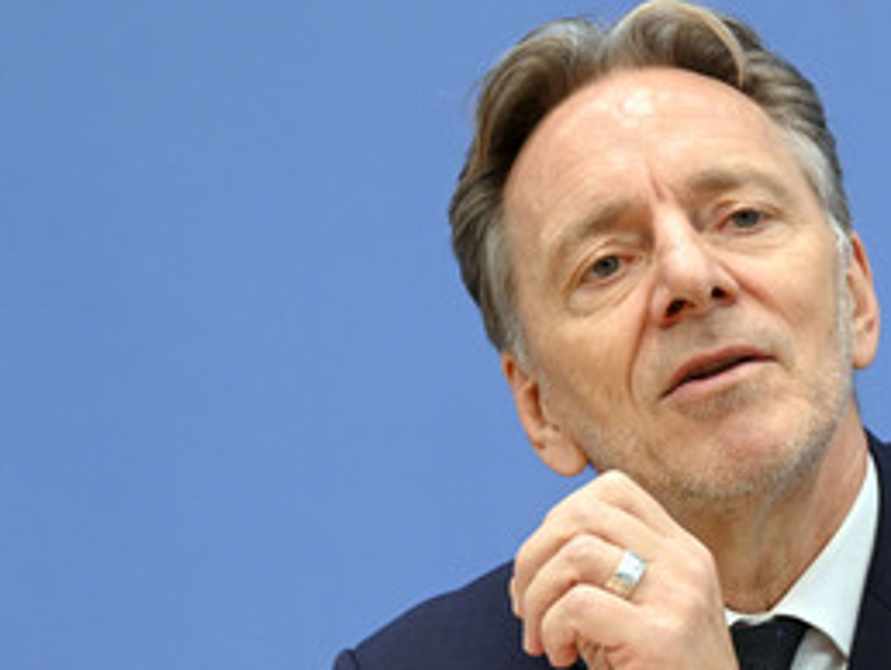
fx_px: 4844
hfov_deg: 10.5
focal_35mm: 188
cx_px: 755
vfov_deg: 7.9
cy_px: 466
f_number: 5.6
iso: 5000
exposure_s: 1/640
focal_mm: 112
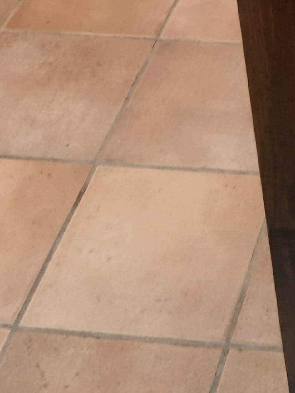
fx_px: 1124
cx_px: 486
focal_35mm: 99
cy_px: -206
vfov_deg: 17.7
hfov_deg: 13.7
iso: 80
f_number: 1.7
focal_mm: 3.93
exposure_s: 1/50
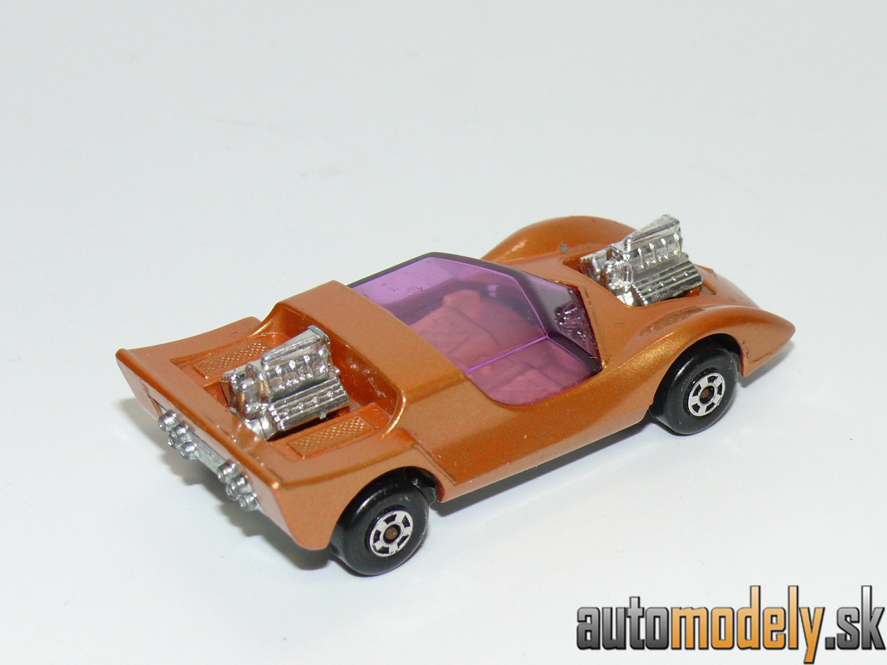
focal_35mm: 102
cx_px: 444
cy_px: 332
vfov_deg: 14.5
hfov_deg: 19.3
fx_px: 2614
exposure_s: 1/30
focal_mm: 13.3
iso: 100
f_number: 4
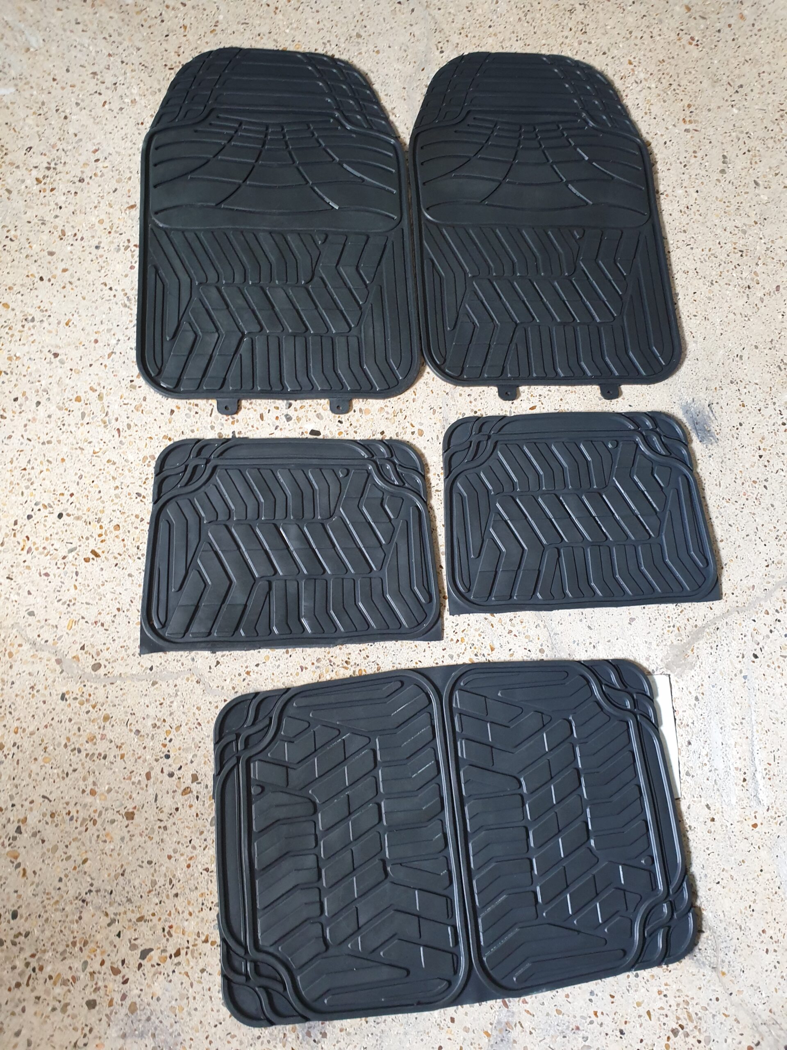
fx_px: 788
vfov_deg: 67.3
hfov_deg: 53.1
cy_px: 525
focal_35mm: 26
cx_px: 394
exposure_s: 1/21
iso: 250
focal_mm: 4.3
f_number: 2.4
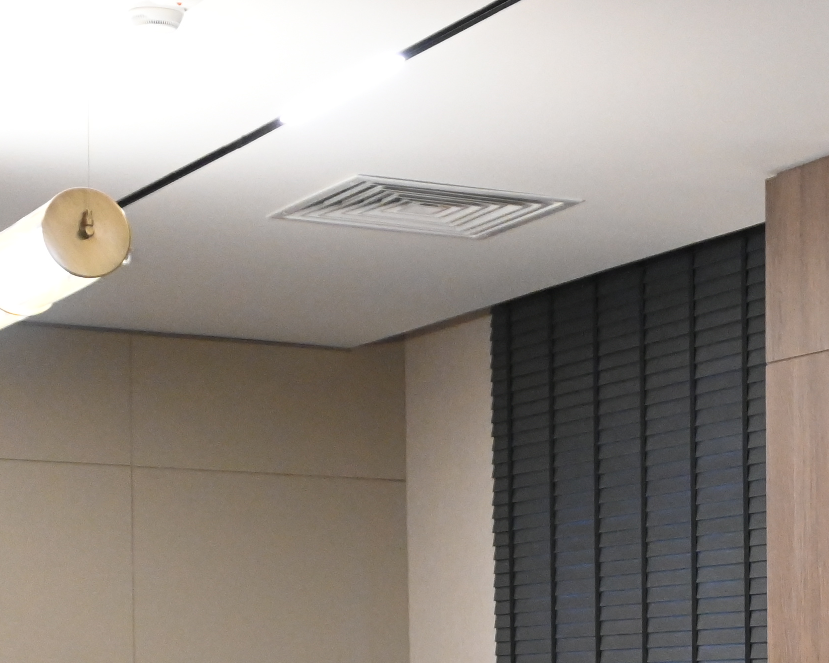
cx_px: 822
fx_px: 2584
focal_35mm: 105
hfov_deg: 17.8
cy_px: 827
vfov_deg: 14.1
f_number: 4
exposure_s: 1/125
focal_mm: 22.5
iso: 3200
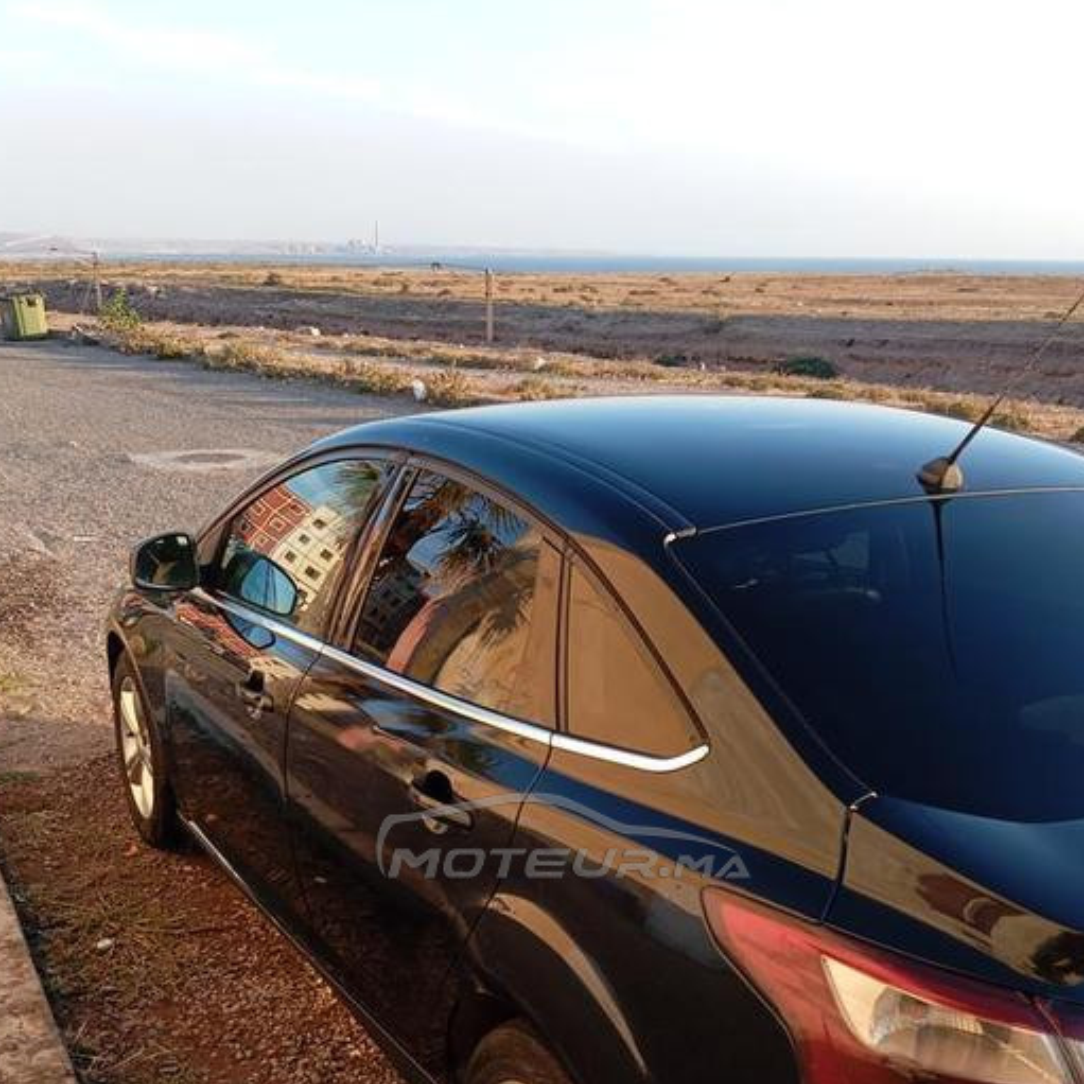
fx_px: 1488
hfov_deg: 40.0
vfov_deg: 38.8
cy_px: 834
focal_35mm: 42
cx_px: 562
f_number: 1.8
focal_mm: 4.22
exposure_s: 1/103
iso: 107
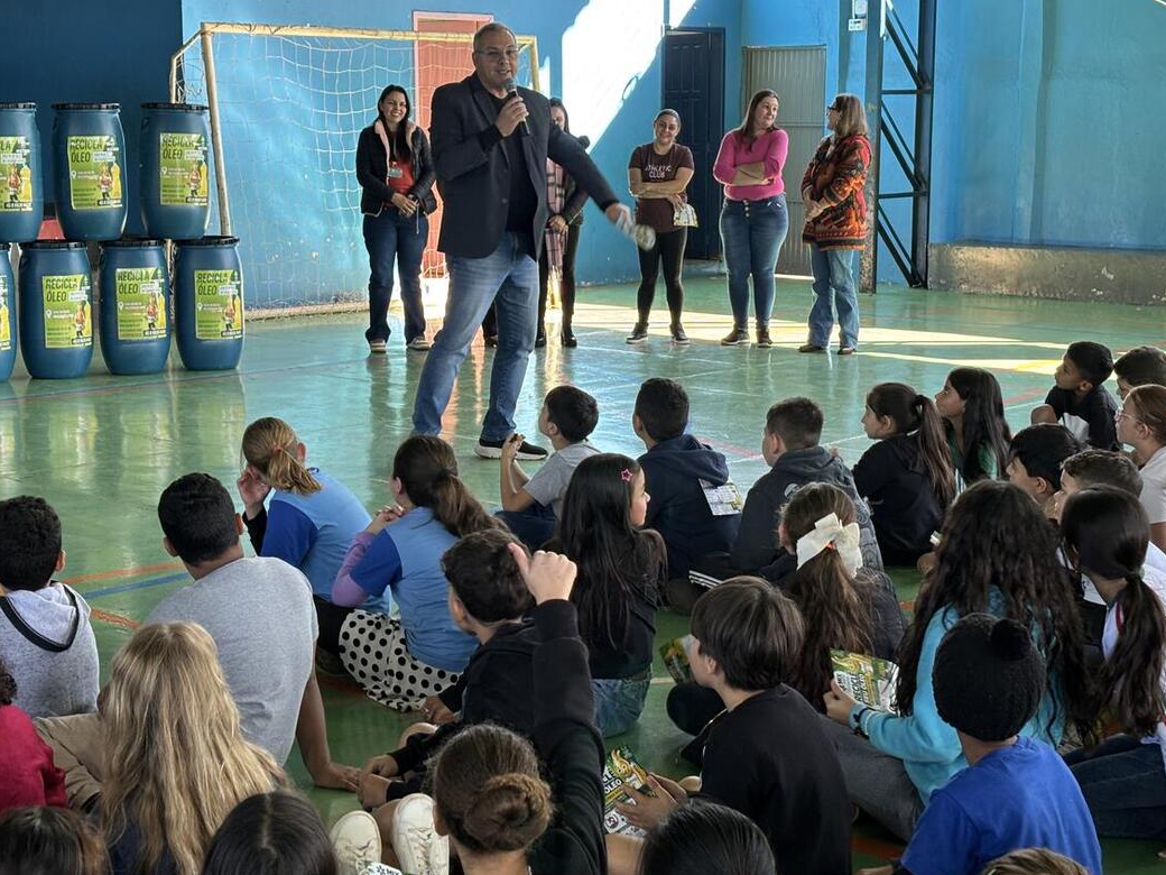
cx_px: 598
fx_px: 2021
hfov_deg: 32.2
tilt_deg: -8.2
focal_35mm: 60
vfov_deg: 24.4
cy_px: 388
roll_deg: -0.4
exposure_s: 1/60
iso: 40
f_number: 1.6
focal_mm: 5.96
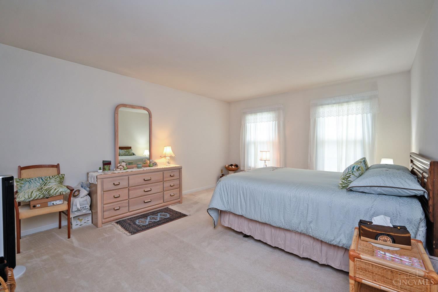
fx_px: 195
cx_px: 219
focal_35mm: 16
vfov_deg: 73.7
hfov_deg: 96.7
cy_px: 146
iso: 500
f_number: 4
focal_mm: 16
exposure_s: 1/60
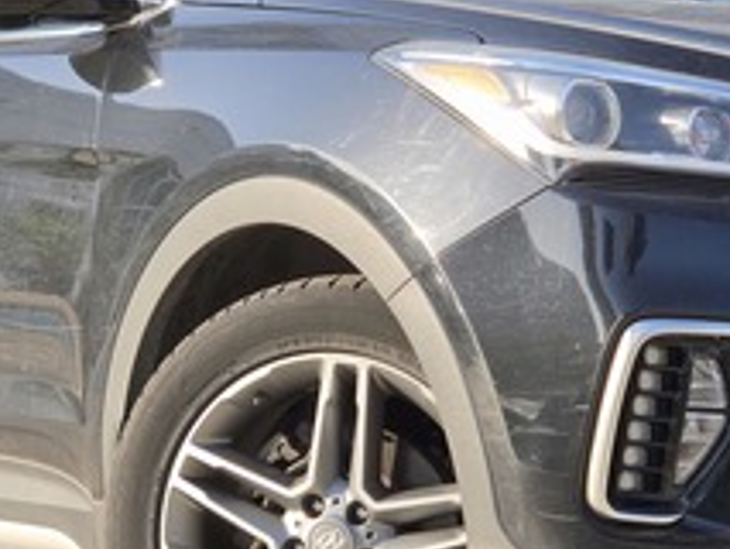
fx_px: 2870
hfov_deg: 14.5
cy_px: 290
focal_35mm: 136
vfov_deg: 10.9
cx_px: 411
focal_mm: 7
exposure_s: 1/241
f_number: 2.4
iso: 25
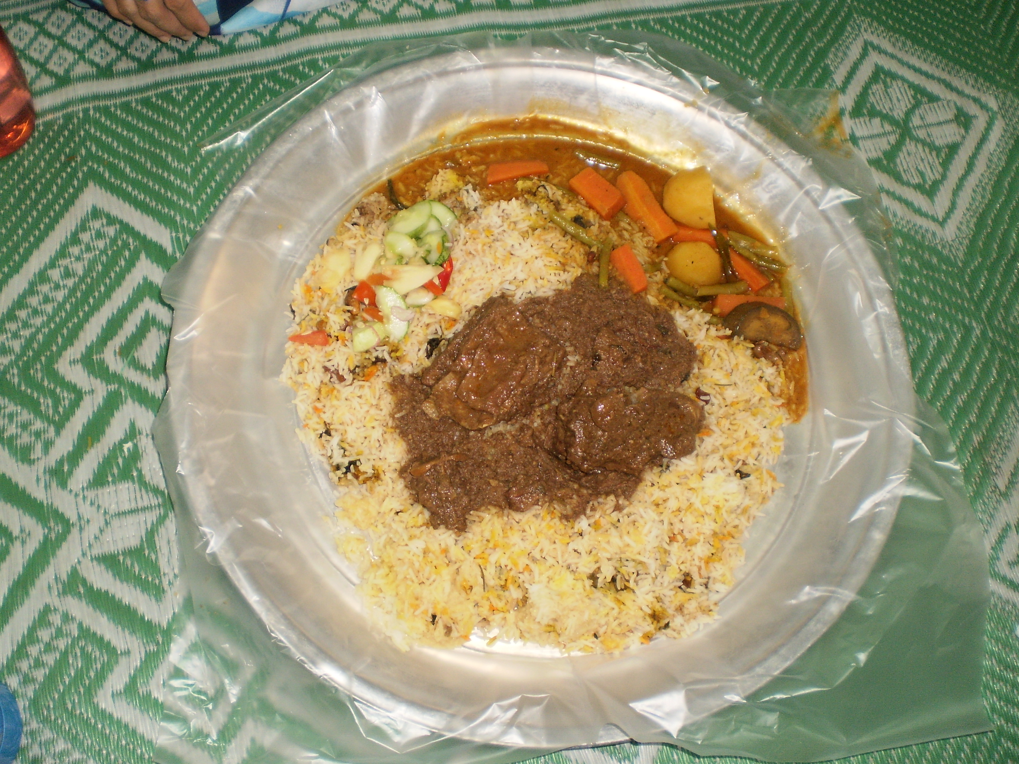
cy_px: 382
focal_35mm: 36
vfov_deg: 39.7
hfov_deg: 51.4
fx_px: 1060
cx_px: 510
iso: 125
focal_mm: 6.3
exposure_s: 1/30
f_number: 3.1
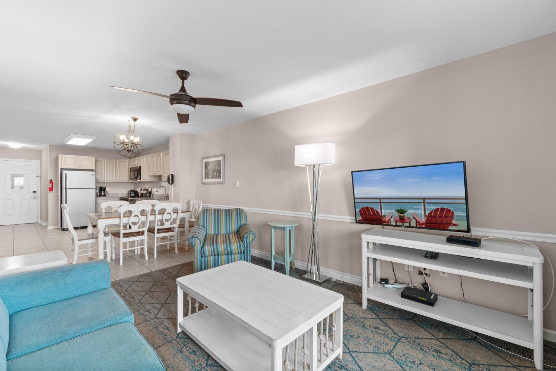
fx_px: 232
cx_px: 278
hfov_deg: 100.4
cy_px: 186
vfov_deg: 77.3
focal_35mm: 15
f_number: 4.5
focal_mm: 10
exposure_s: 1/4
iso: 100
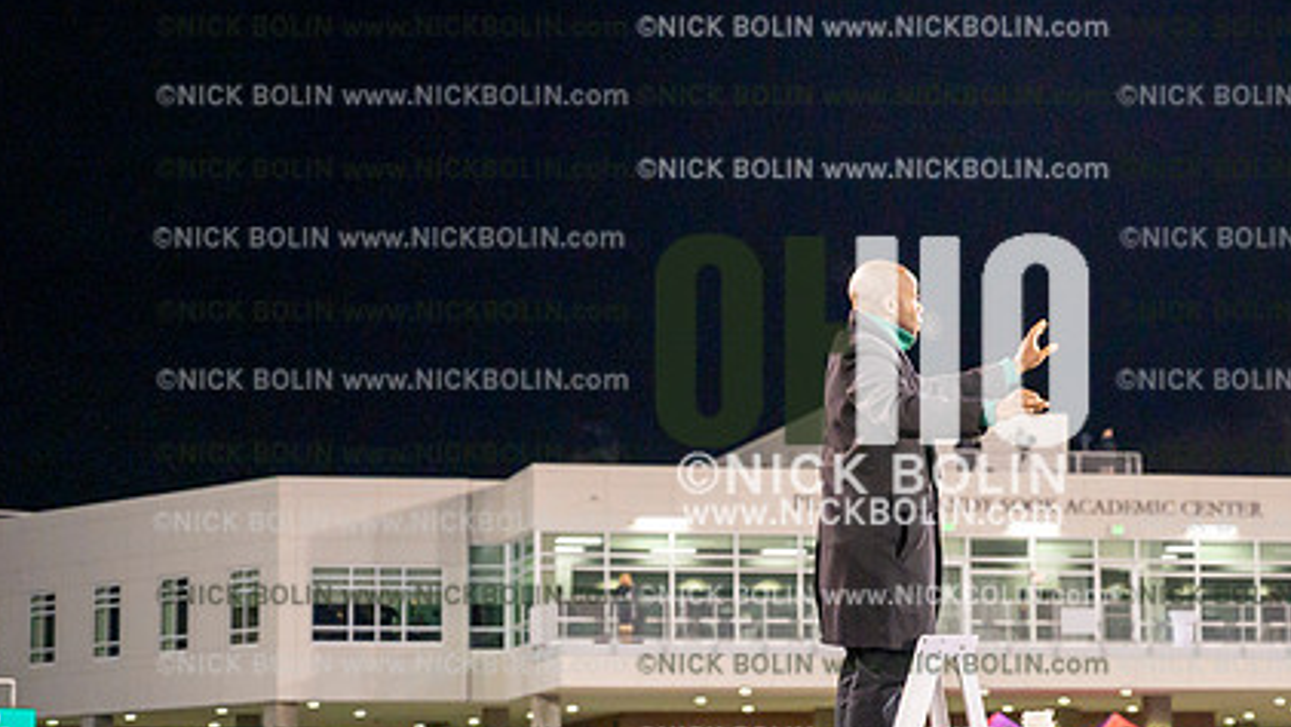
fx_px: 3458
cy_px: 380
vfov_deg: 12.0
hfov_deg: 21.1
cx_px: 871
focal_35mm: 101
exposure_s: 1/640
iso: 5000
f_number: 4.5
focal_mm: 70
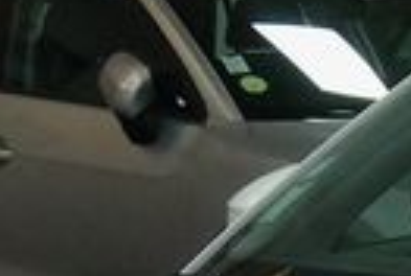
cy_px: 627
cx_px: 762
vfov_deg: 6.4
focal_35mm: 206
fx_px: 2357
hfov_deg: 9.4
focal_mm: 3
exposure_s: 1/50
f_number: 2
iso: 290
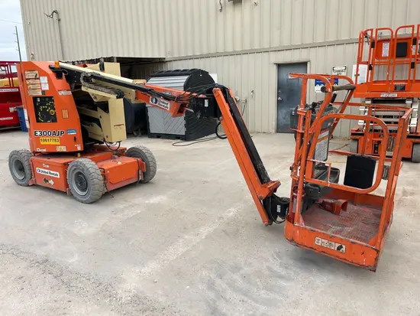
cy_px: 158
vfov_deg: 53.1
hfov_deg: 67.3
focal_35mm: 26
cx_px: 210
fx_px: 316
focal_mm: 5.1
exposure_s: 1/1056
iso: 50
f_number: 1.6
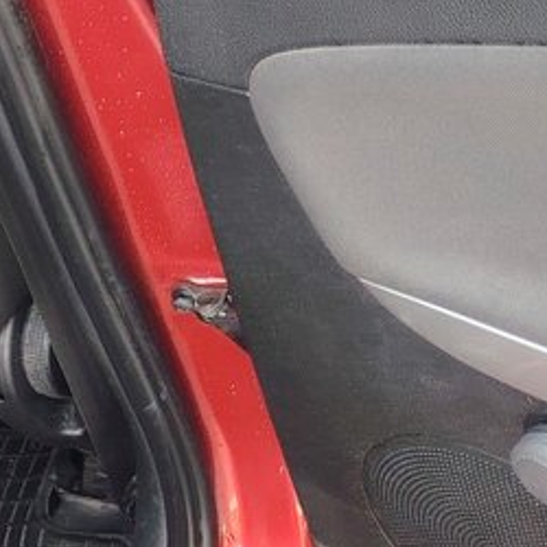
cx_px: -705
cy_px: 383
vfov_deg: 17.0
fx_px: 1824
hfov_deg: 13.3
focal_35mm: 102
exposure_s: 1/50
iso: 139
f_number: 1.75
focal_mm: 5.25
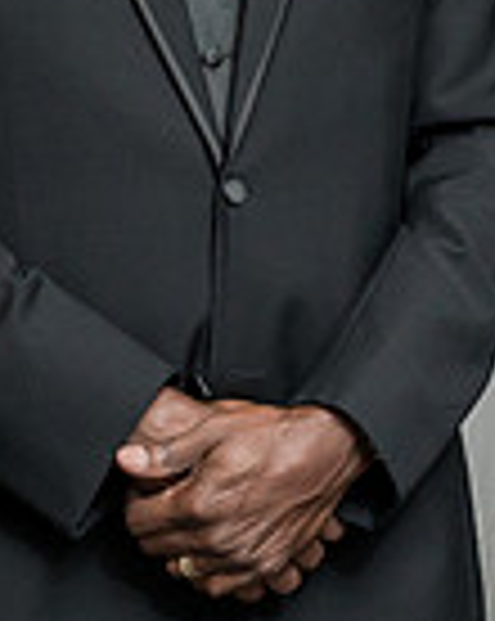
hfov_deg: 6.6
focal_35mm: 230
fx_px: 4221
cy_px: -369
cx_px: 800
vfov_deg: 8.2
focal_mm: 50
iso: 2000
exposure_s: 1/200
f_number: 7.1
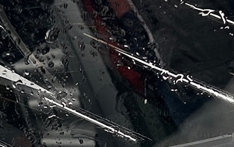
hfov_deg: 13.4
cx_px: 74
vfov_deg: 8.3
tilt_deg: -48.5
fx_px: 995
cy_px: 180
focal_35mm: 156
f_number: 1.5
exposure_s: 1/352
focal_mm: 5.7
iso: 50
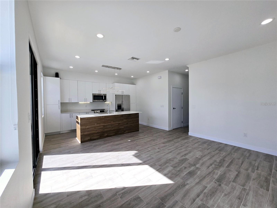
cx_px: 138
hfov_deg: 106.2
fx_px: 104
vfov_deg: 89.9
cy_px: 104
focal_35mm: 13
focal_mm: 2.2
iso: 50
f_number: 2.2
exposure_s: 1/345
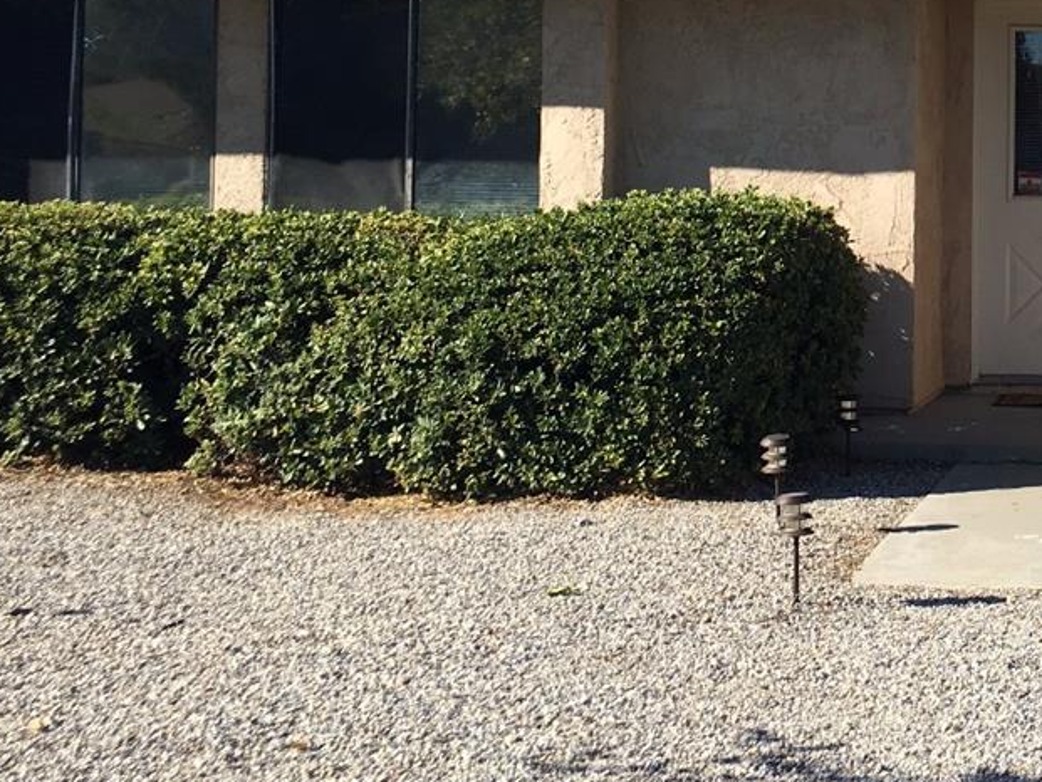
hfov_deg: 26.0
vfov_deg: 20.7
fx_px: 2108
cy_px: 112
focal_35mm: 70
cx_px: 1102
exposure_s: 1/1099
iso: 25
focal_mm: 4.15
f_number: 2.2
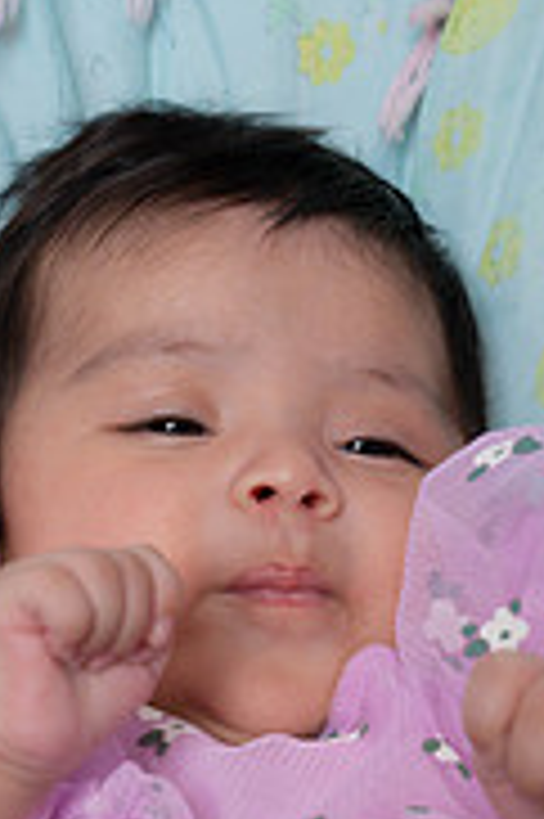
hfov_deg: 12.0
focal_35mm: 114
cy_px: 990
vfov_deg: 17.1
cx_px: 432
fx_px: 2589
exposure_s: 1/60
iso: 640
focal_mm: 46
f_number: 5.6
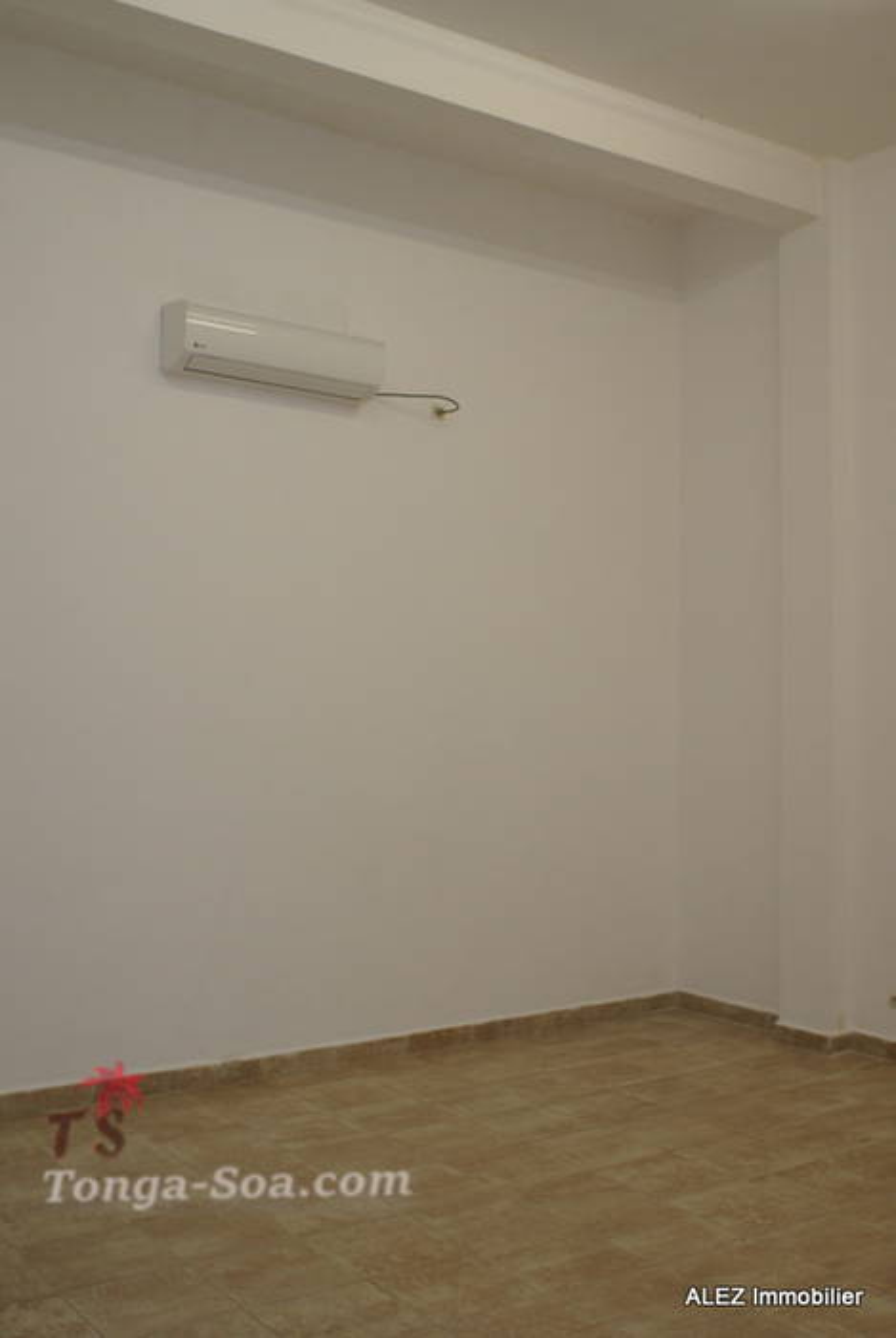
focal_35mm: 36
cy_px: 669
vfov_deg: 53.1
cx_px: 448
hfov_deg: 37.0
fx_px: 1339
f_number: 5.6
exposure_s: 1/20
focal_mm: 24
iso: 400
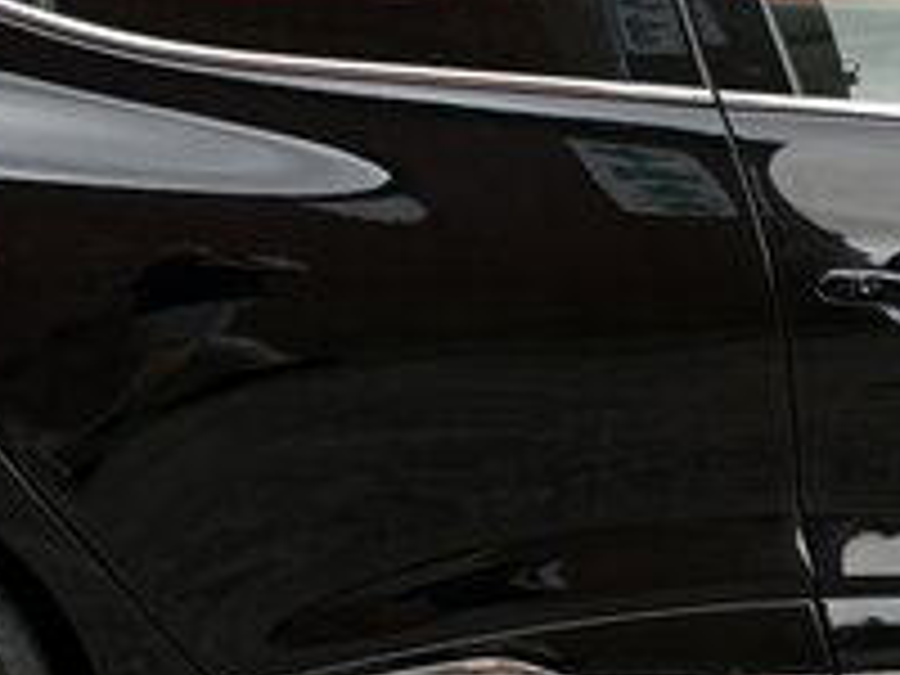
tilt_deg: -11.1
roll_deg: -1.3
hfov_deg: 18.3
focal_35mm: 104
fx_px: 2704
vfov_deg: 14.2
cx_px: 940
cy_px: 356
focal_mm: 5.96
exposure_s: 1/1001
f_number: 1.6
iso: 64
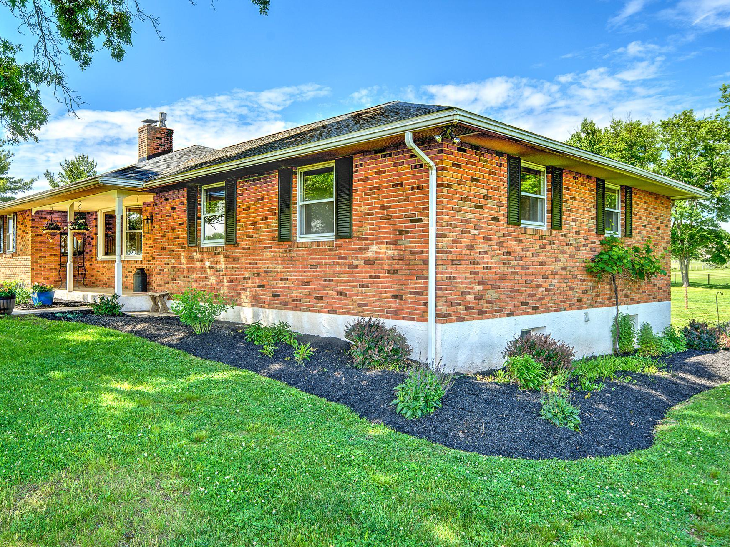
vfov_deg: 51.4
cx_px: 322
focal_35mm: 27
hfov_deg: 65.1
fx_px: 569
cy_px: 264
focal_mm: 24
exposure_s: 1/160
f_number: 8
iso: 100
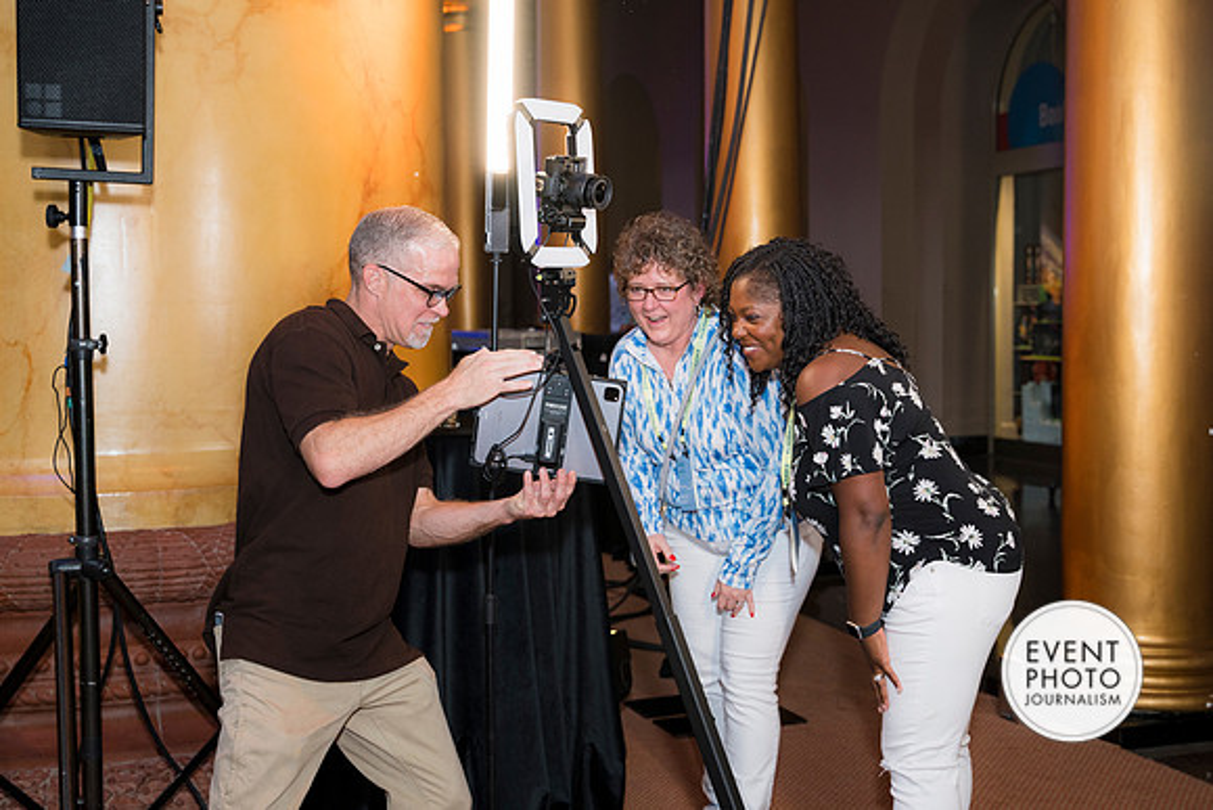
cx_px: 604
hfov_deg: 43.0
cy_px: 390
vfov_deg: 29.4
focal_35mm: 46
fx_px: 1541
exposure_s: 1/100
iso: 800
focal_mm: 42
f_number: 4
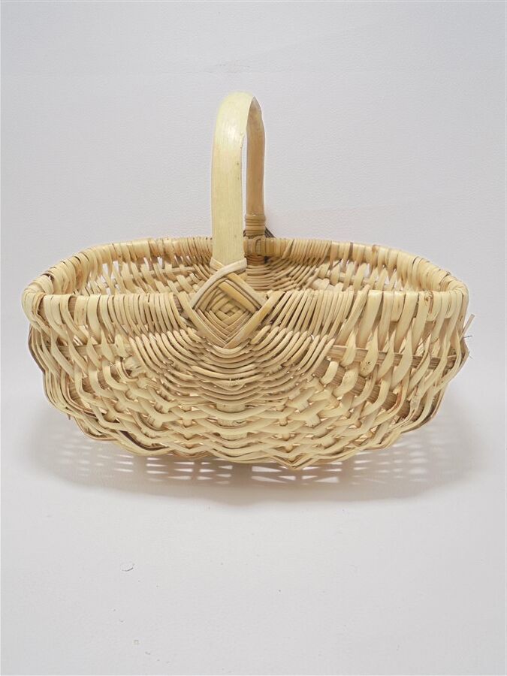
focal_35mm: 29
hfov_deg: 48.2
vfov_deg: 61.7
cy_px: 338
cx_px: 254
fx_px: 566
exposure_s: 1/30
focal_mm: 5.3
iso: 100
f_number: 3.7
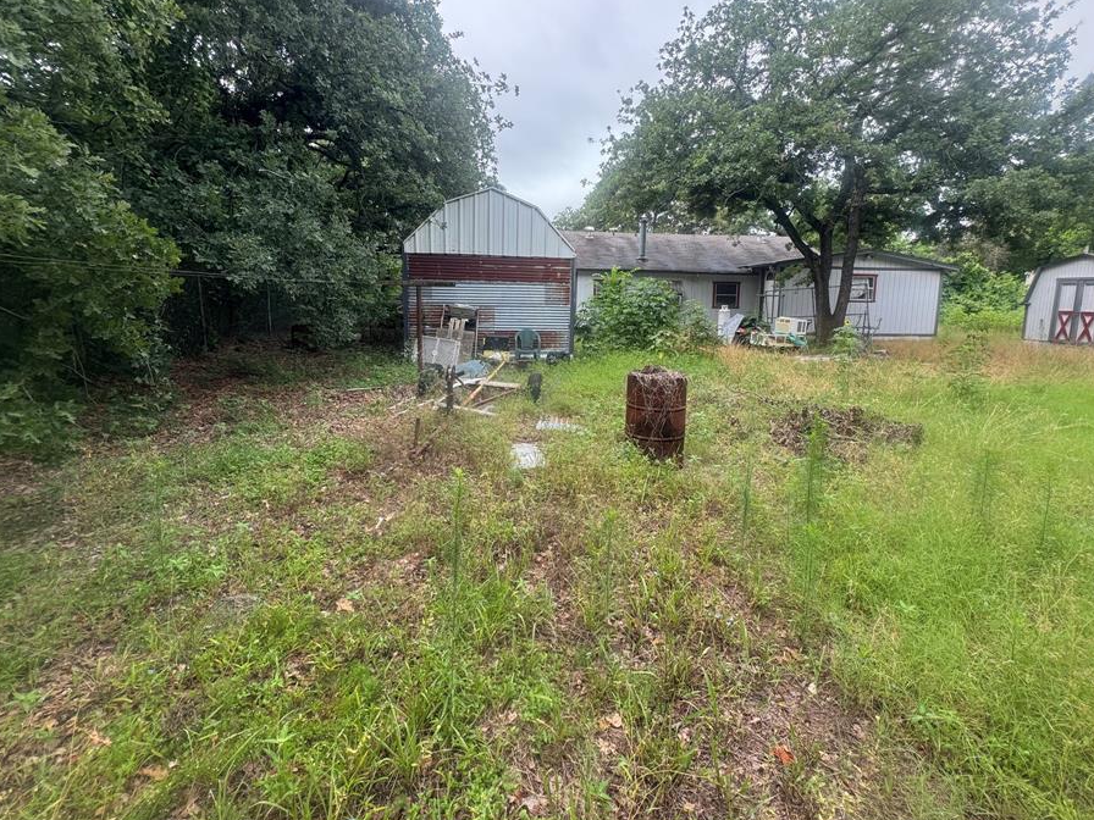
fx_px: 506
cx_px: 560
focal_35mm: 16
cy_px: 365
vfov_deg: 77.8
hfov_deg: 94.5
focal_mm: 2.22
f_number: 2.2
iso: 40
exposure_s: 1/243
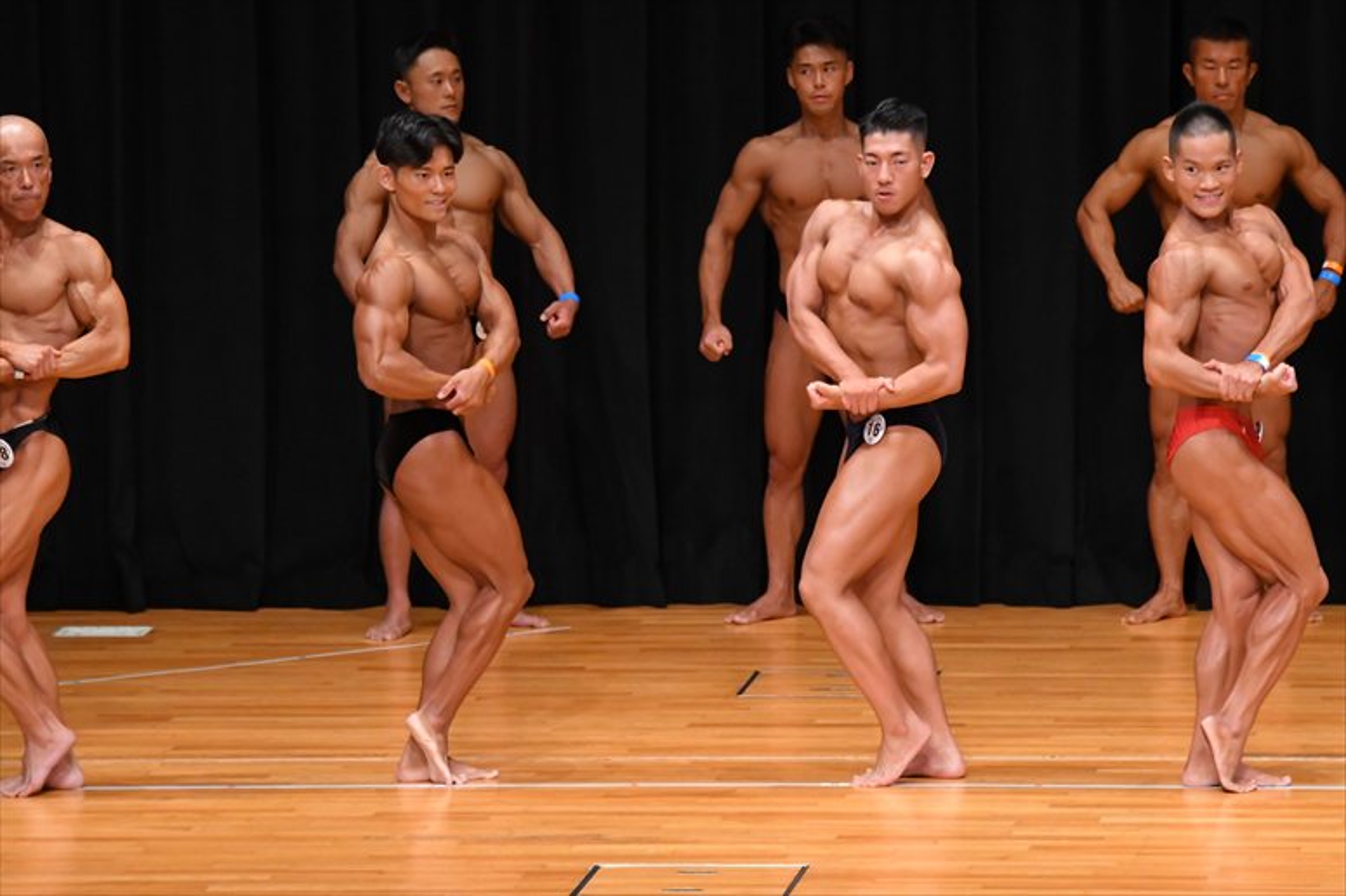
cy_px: 448
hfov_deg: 8.1
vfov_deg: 5.4
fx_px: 9530
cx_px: 673
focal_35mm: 255
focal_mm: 170
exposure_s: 1/400
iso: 4000
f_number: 5.6
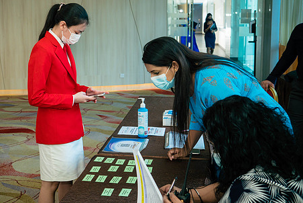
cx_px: 115
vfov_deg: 26.0
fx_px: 438
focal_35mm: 52
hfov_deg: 37.9
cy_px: 78
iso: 250
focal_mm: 19
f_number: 2.8
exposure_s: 1/100
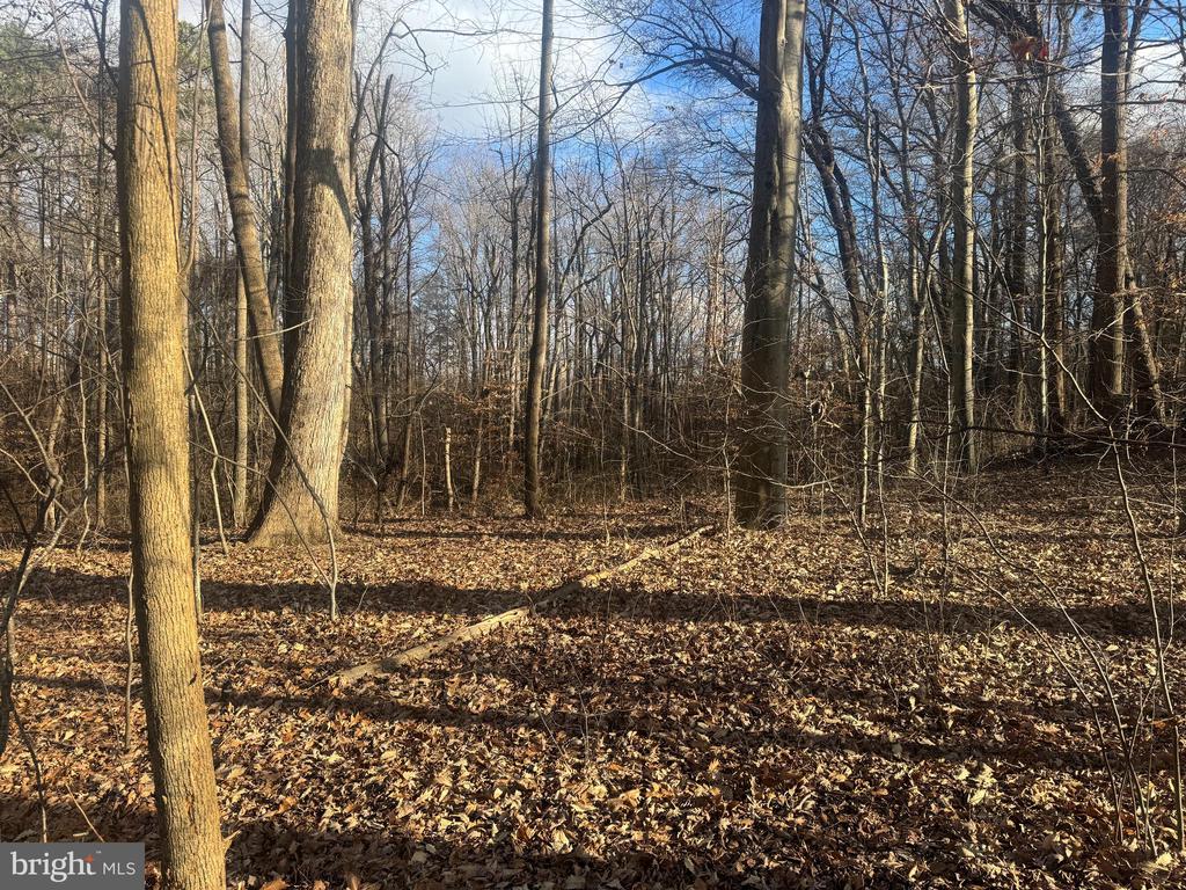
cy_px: 445
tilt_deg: -2.1
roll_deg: -0.3
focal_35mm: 24
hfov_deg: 71.6
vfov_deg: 56.8
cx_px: 593
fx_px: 822
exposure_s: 1/1395
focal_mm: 6.76
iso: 80
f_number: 1.78
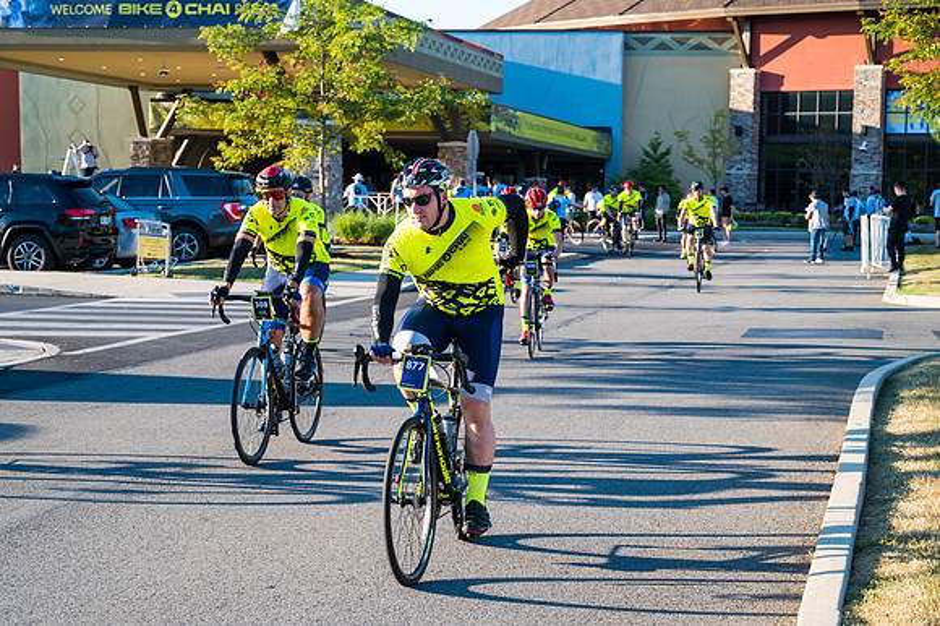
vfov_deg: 19.4
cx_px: 470
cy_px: 313
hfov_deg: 28.9
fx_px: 1827
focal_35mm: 70
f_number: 8
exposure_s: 1/250
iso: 400
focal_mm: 70
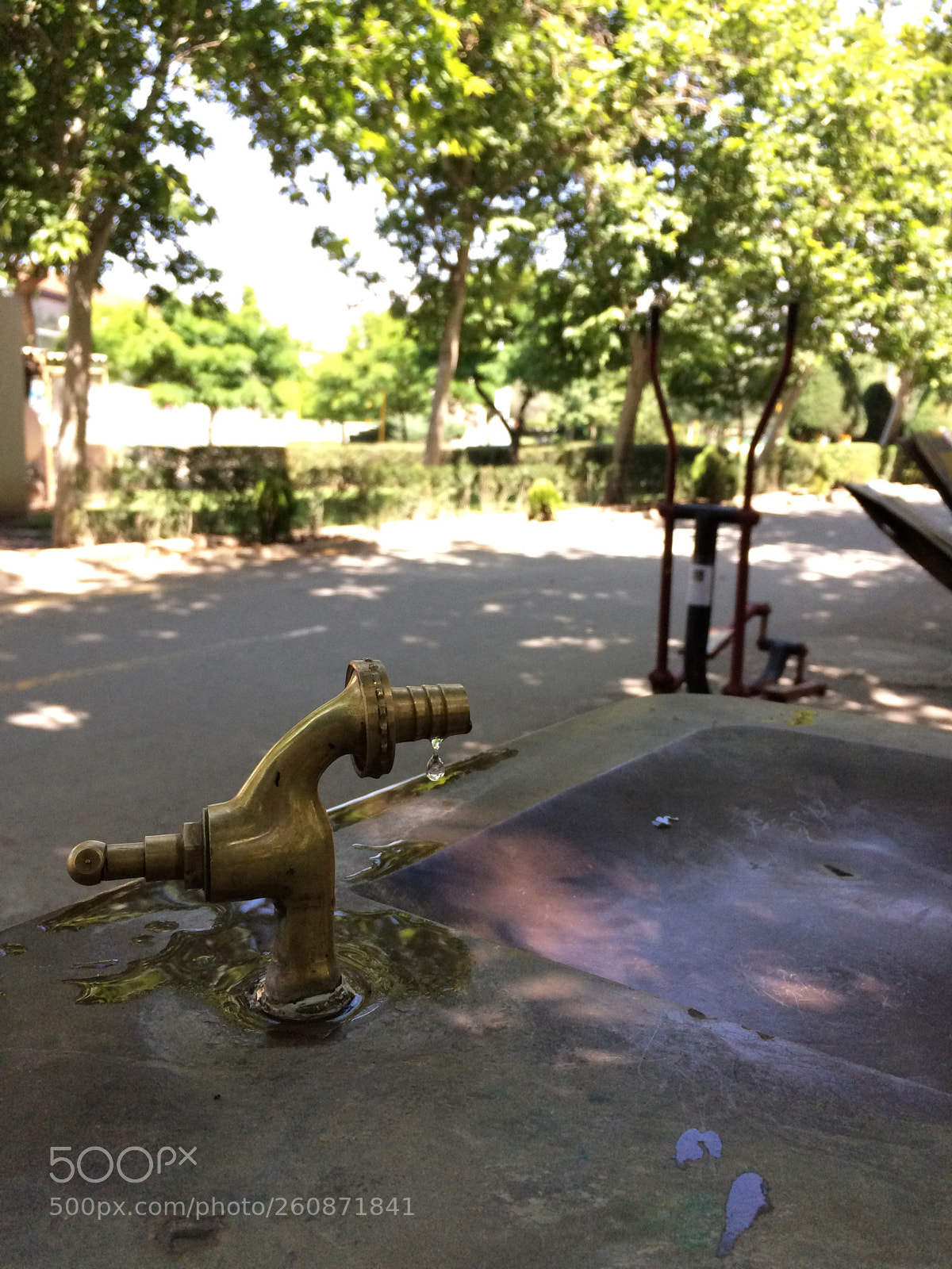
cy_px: 634
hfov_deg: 48.2
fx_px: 1063
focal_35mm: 29
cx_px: 476
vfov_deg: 61.7
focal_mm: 4.15
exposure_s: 1/1001
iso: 200
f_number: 2.2
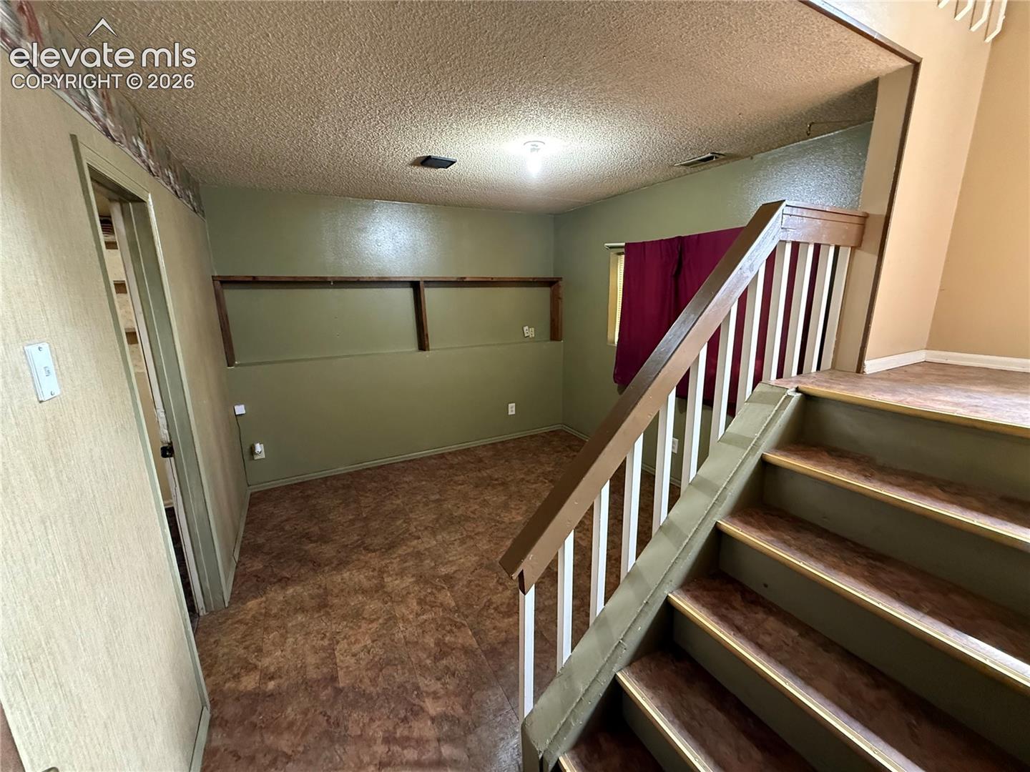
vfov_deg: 85.7
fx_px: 417
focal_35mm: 14
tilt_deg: -12.4
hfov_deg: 102.1
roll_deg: +0.9
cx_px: 515
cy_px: 386
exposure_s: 1/60
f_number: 2.2
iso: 800
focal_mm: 2.22
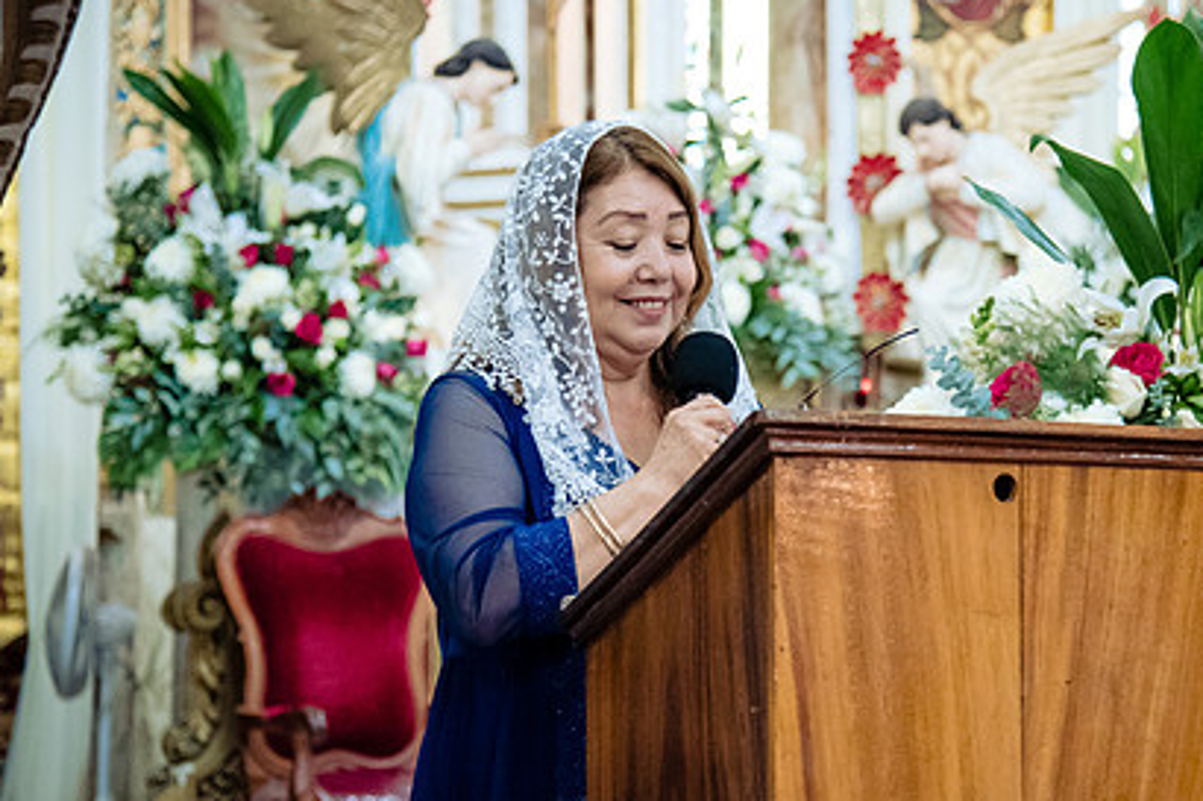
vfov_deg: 13.8
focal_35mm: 99
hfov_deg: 20.6
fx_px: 3307
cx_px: 783
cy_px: 486
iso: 5000
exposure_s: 1/160
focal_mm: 70
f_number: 4
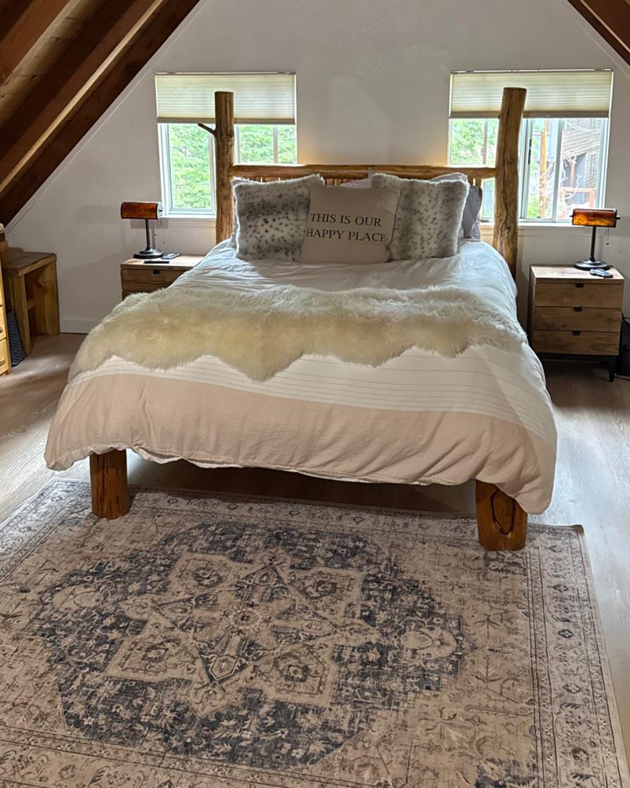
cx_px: 316
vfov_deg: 50.9
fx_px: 816
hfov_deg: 42.2
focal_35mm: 35
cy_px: 288
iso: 800
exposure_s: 1/60
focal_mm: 6.76
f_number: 1.78
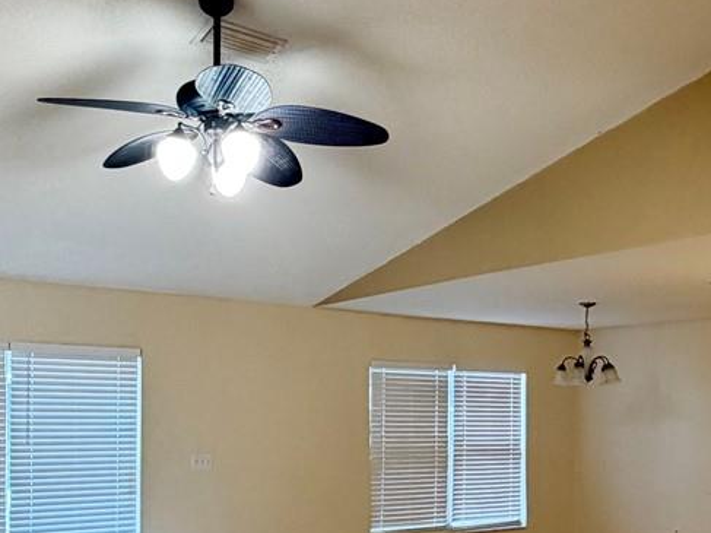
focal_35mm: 46
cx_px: 432
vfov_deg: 30.7
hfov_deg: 41.0
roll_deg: +1.6
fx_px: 945
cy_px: 425
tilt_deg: +0.4
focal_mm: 2.22
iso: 160
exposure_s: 1/60
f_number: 2.2
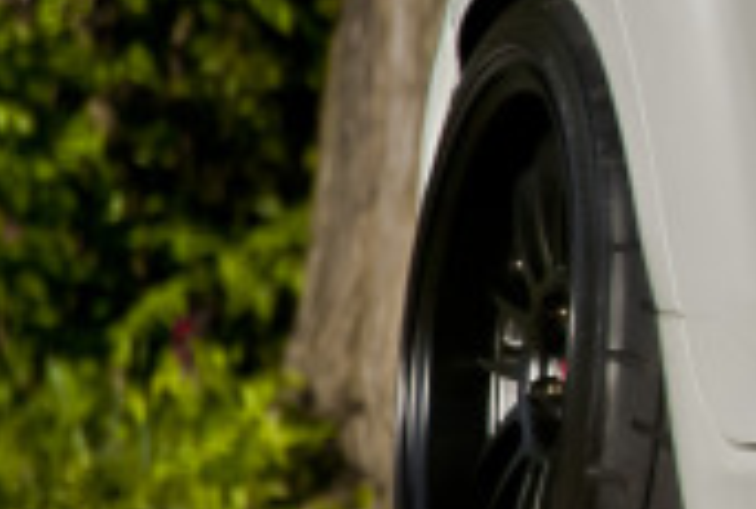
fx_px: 33014
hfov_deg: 1.3
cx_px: 2169
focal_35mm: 1568
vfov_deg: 0.9
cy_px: 7
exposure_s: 1/250
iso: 100
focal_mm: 175
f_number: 5.6
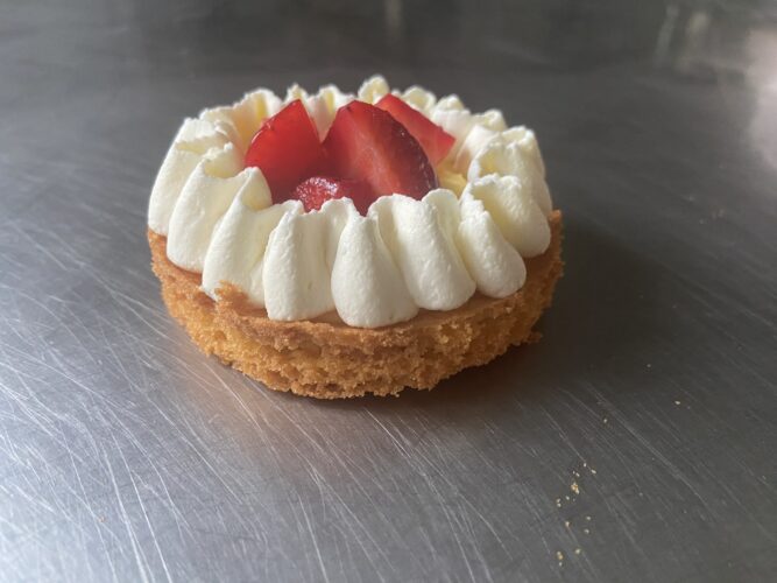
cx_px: 388
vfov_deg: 54.9
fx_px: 561
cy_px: 292
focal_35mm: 25
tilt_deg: -36.8
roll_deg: -1.1
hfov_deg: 69.4
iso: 320
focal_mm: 4.25
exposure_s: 1/60
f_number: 1.8
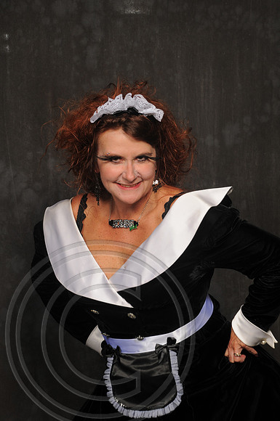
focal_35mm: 78
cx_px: 140
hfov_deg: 17.4
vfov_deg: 26.0
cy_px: 210
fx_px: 913
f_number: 6.3
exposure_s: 1/60
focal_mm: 52
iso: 200
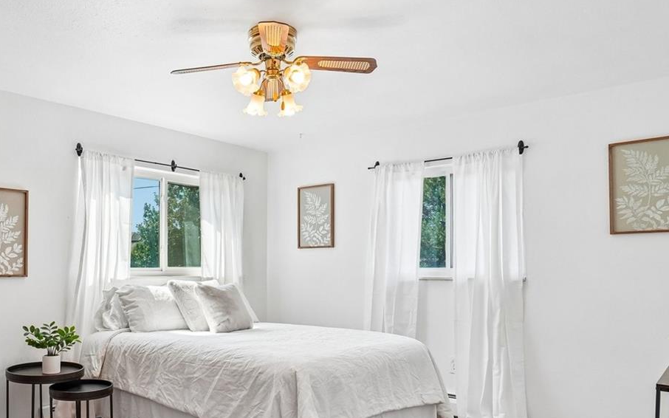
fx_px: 492
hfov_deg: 66.8
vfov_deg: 45.3
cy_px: 278
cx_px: 232
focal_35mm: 27
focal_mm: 10
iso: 400
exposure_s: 1/50
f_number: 8
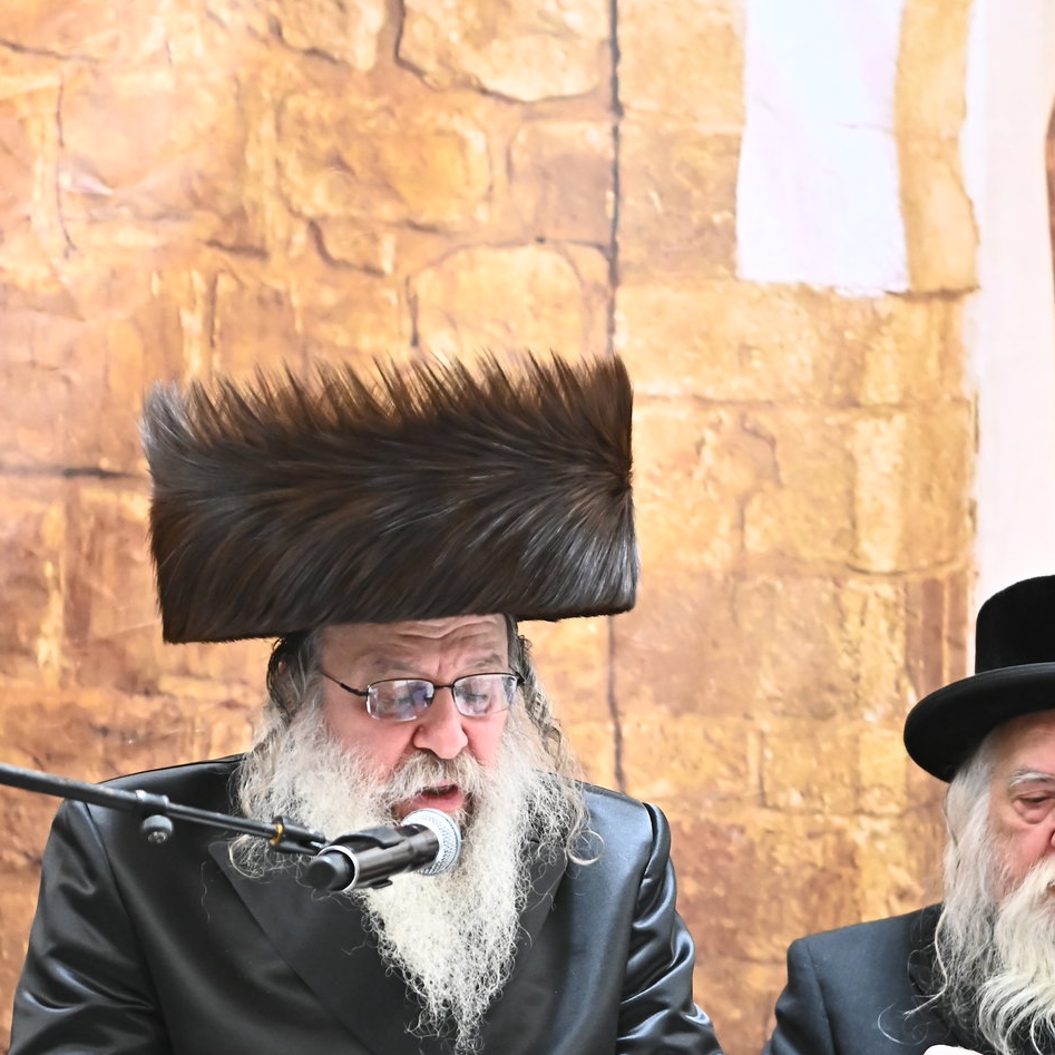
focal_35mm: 132
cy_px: 847
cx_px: 434
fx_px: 4551
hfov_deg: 13.2
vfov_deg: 13.2
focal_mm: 70
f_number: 2.8
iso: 3200
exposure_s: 1/200
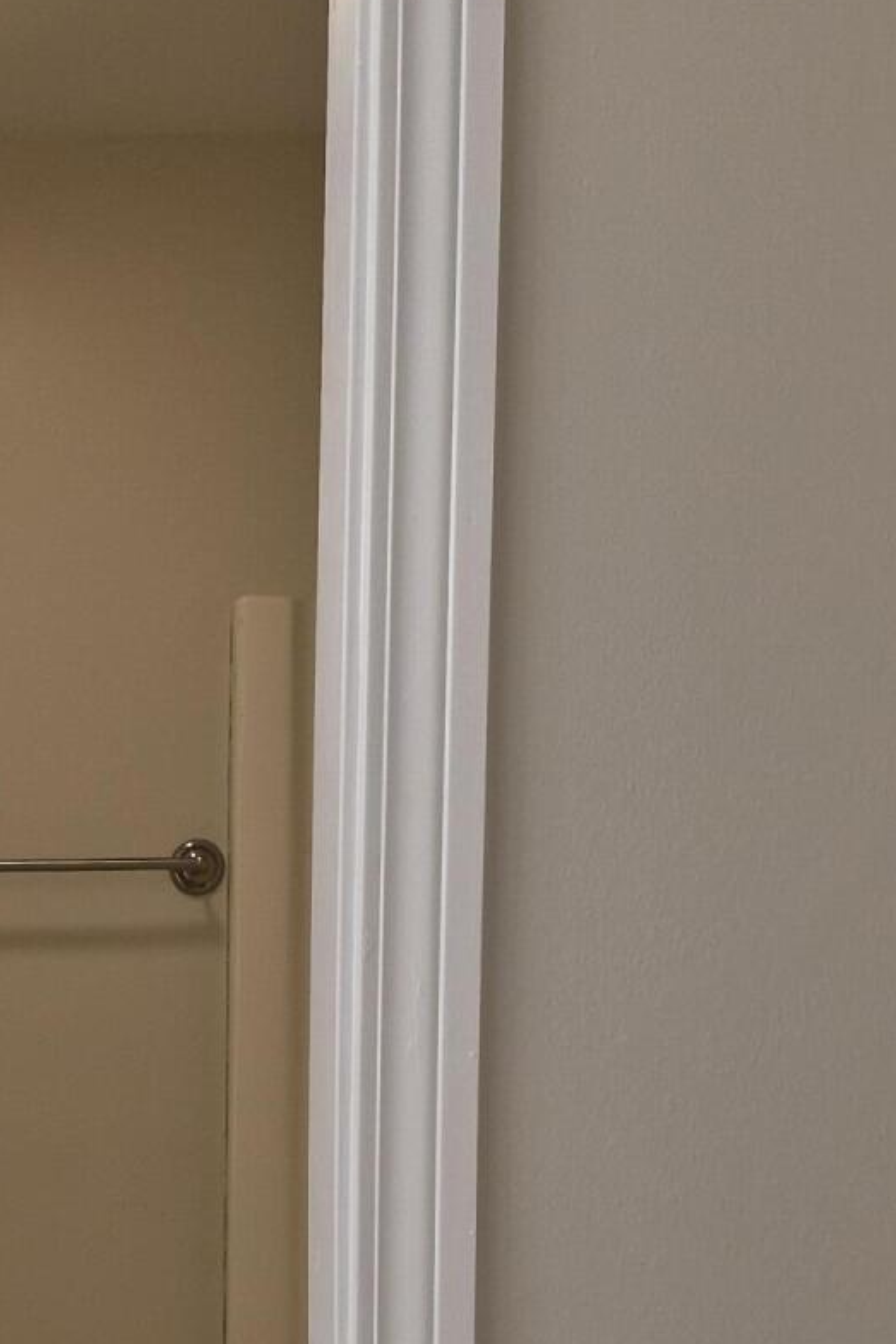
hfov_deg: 21.0
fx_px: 2276
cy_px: 1334
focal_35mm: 61
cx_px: -130
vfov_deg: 30.6
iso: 100
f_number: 1.8
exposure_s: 1/120
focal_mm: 5.4
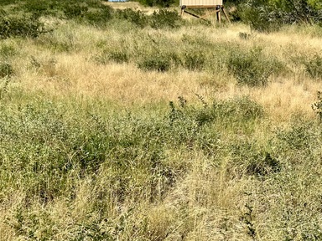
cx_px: 213
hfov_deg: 24.3
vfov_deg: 18.3
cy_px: 55
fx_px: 744
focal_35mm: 80
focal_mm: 6.86
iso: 64
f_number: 1.78
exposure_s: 1/4184
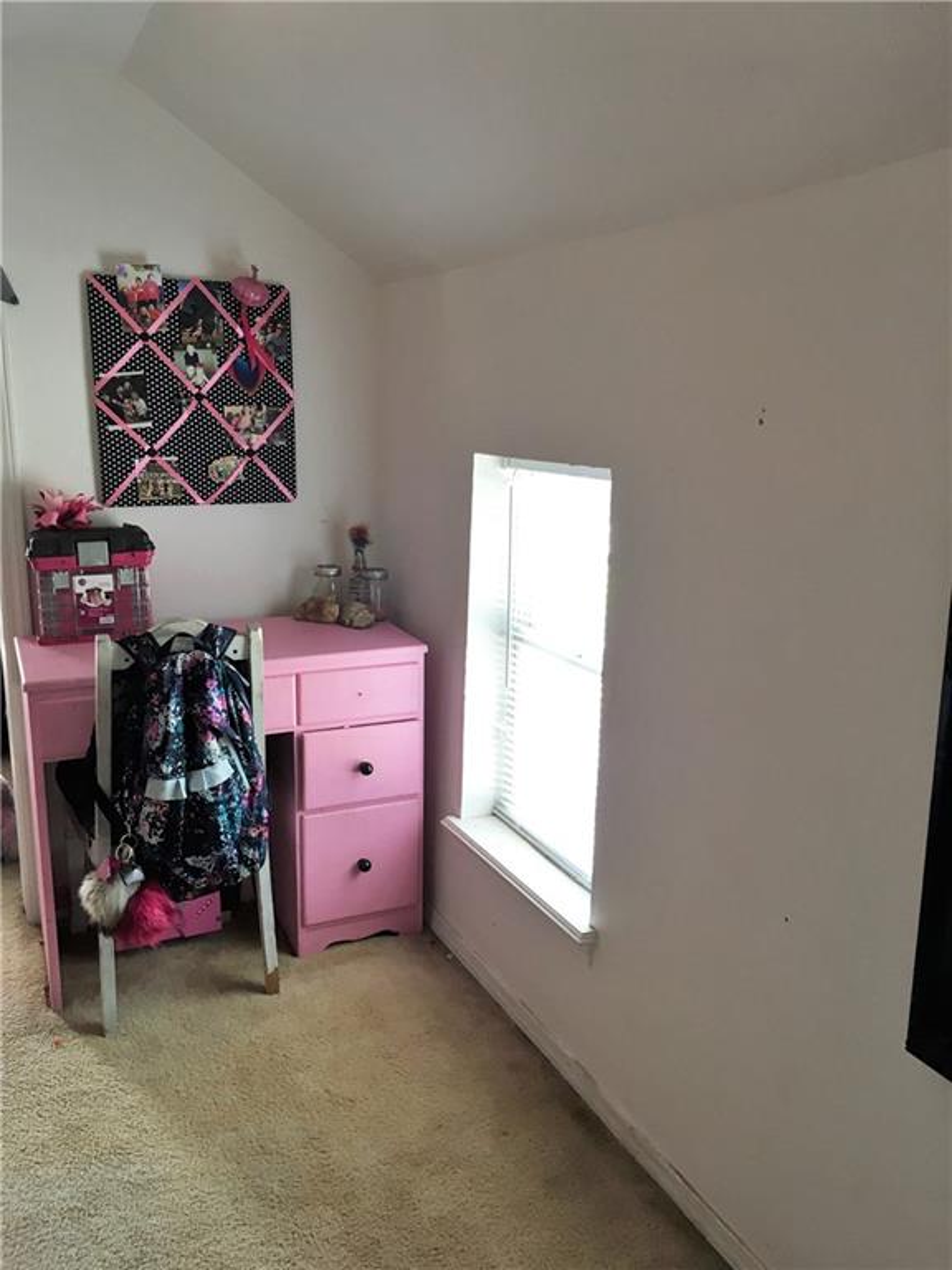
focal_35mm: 29
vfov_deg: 61.7
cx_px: 476
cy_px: 635
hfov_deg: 48.2
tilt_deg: -12.0
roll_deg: -1.1
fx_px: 1063
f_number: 2.2
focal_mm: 4.15
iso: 50
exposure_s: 1/30
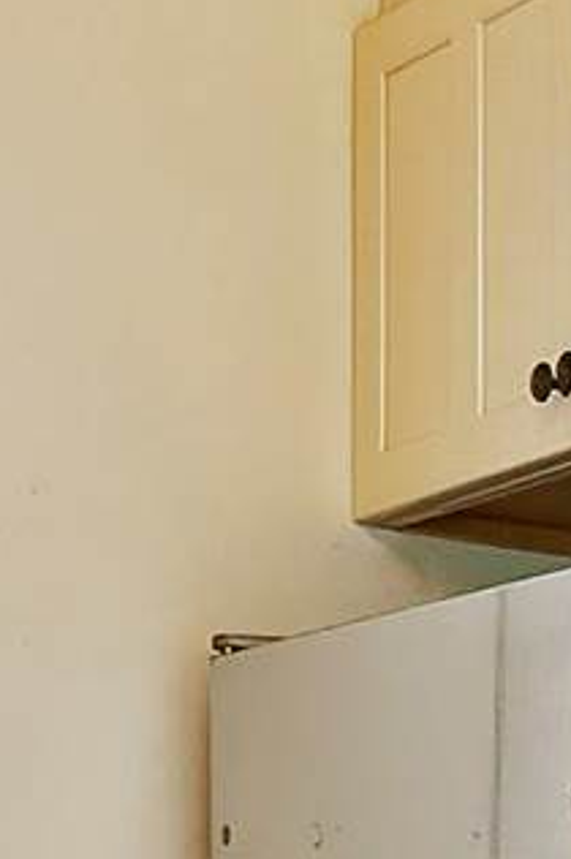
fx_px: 3481
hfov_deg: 7.9
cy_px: 1321
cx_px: 1816
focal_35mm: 146
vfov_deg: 13.2
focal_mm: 10
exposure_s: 1/2.5
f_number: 9
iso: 400
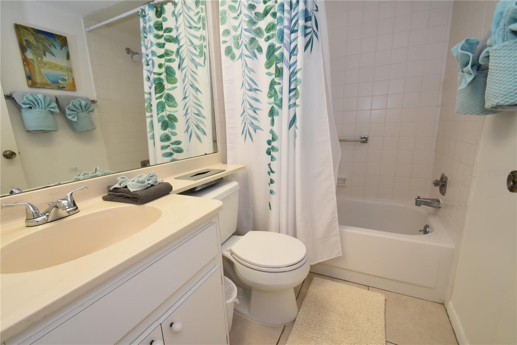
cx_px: 258
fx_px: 215
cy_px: 172
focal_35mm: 15
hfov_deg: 100.4
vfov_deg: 77.3
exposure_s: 1/125
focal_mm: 10
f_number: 5.6
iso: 800
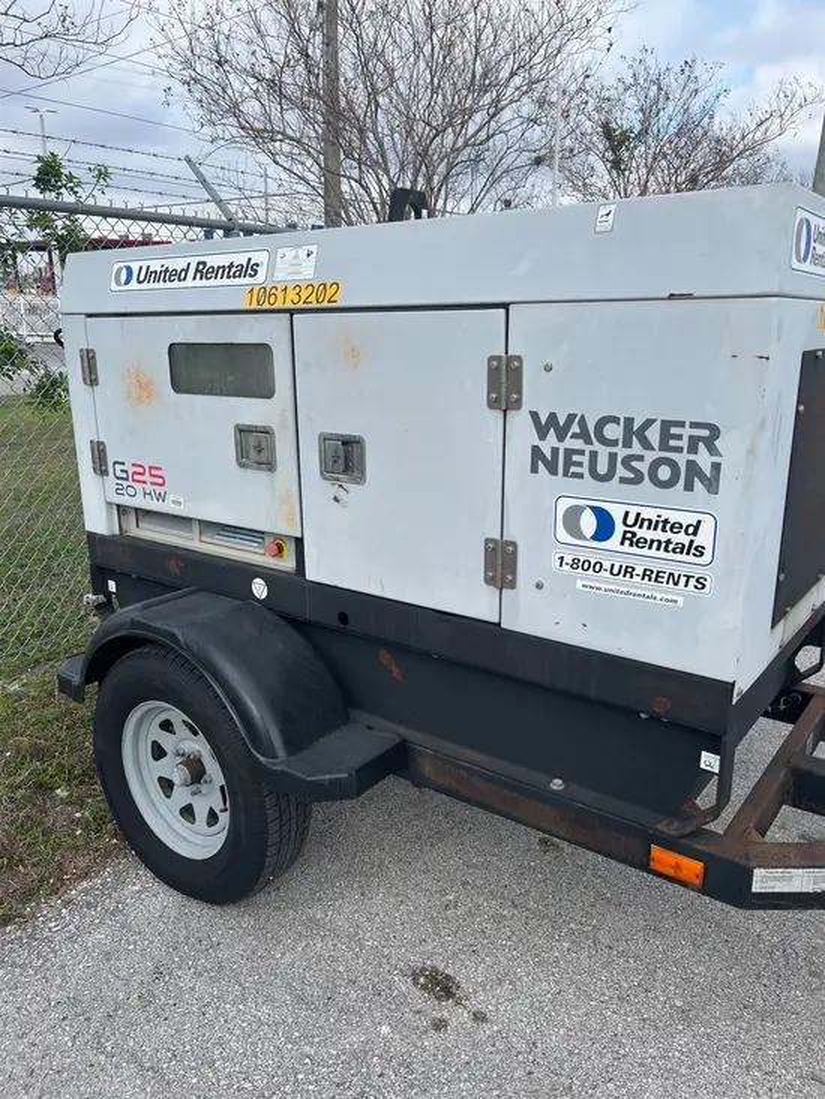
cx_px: 412
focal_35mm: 26
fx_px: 826
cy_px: 550
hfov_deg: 53.1
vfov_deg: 67.3
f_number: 1.6
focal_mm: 5.1
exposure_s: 1/2137
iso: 50
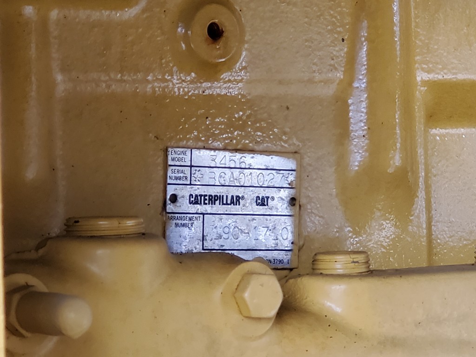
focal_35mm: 52
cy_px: 178
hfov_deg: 36.8
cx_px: 238
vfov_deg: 28.0
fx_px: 715
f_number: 2.4
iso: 200
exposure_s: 1/30
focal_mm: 6
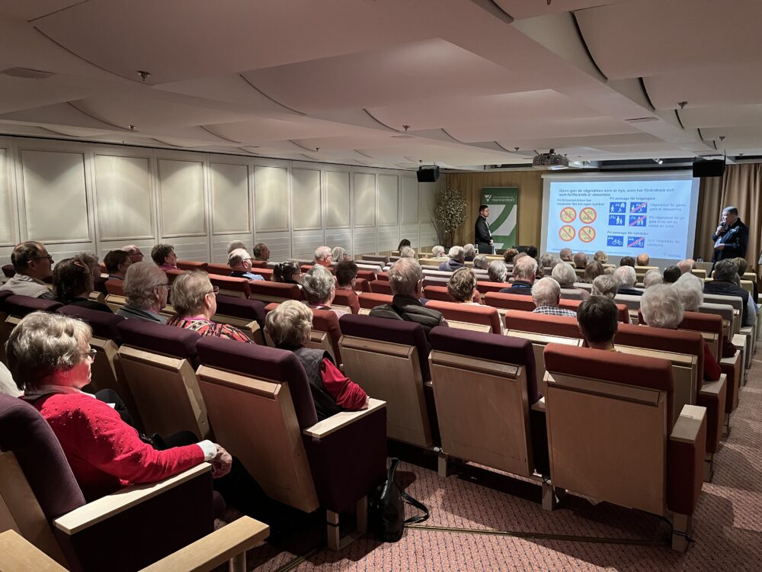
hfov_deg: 67.3
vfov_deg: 53.1
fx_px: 572
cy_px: 286
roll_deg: -0.6
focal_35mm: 26
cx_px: 381
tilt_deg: -8.4
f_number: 1.6
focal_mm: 5.1
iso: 500
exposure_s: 1/33
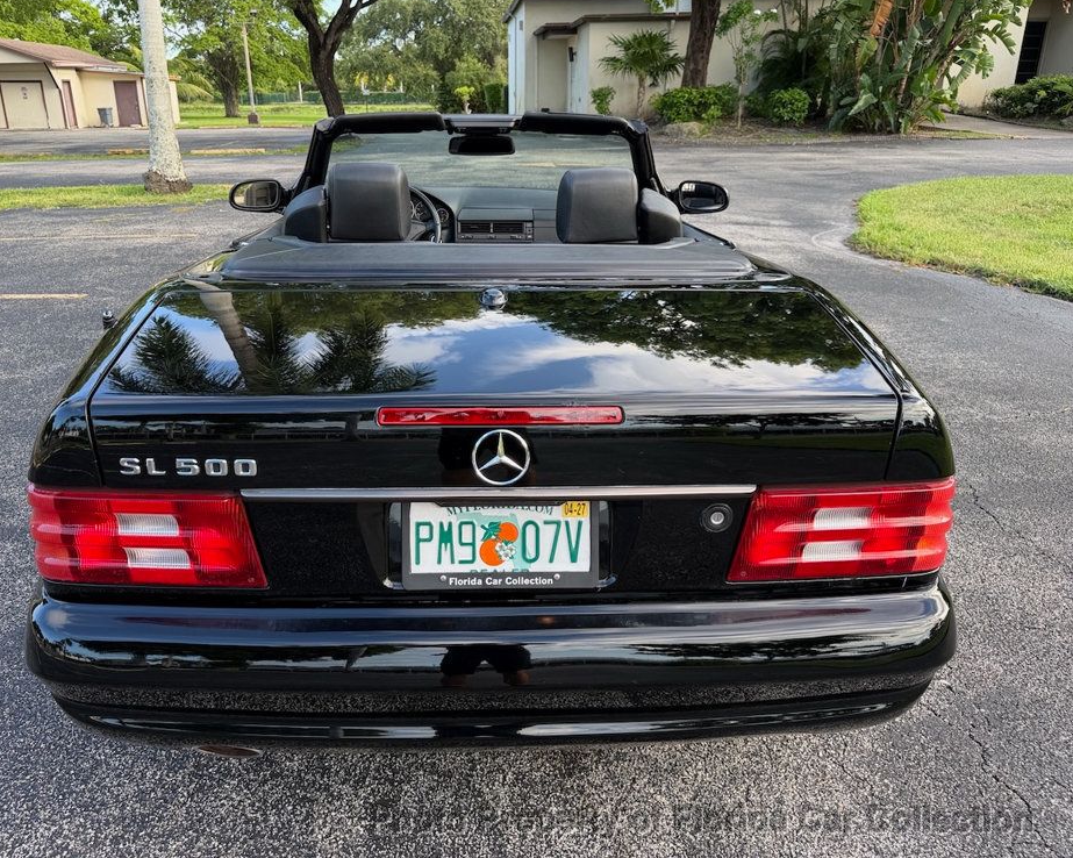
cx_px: 499
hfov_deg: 66.0
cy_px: 413
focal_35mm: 26
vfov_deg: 54.9
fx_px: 825
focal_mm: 6.76
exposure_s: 1/267
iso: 80
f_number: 1.78
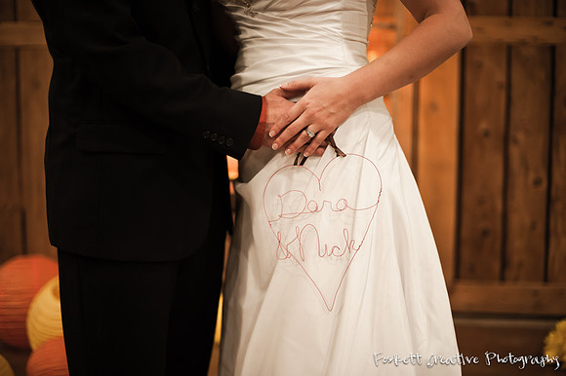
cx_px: 283
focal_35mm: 50
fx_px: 786
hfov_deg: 39.6
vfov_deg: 27.0
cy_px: 188
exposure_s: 1/100
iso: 2000
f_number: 1.4
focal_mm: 50
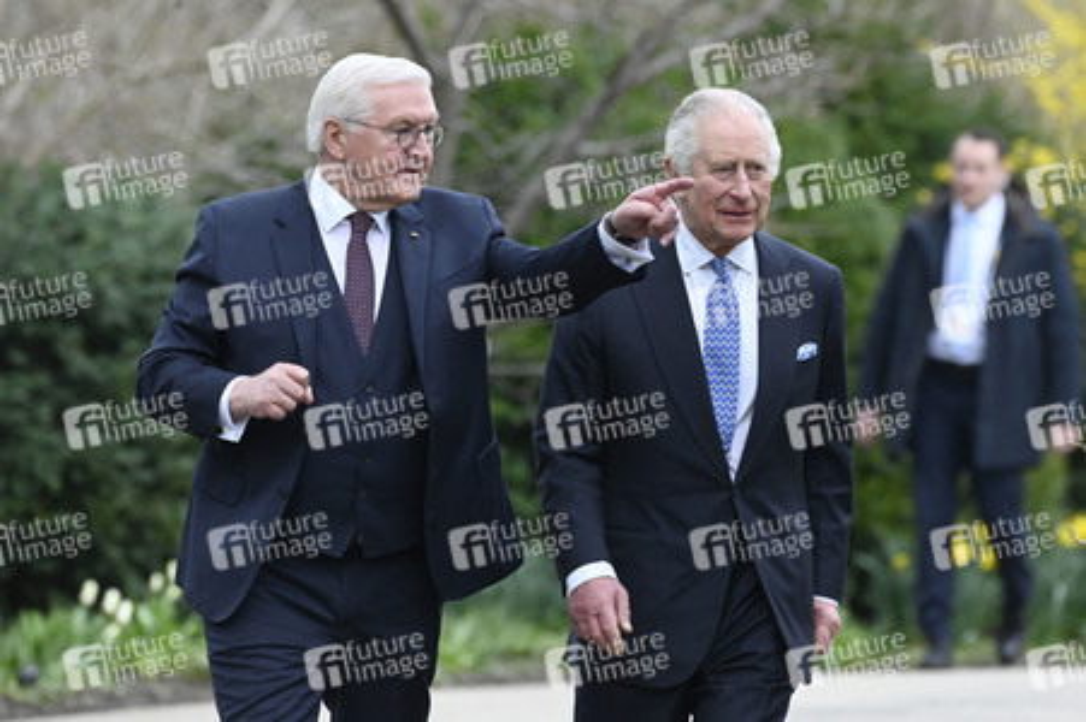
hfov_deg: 4.1
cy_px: 361
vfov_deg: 2.7
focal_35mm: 500
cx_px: 543
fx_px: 15072
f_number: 9
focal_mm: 500
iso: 4000
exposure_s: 1/400
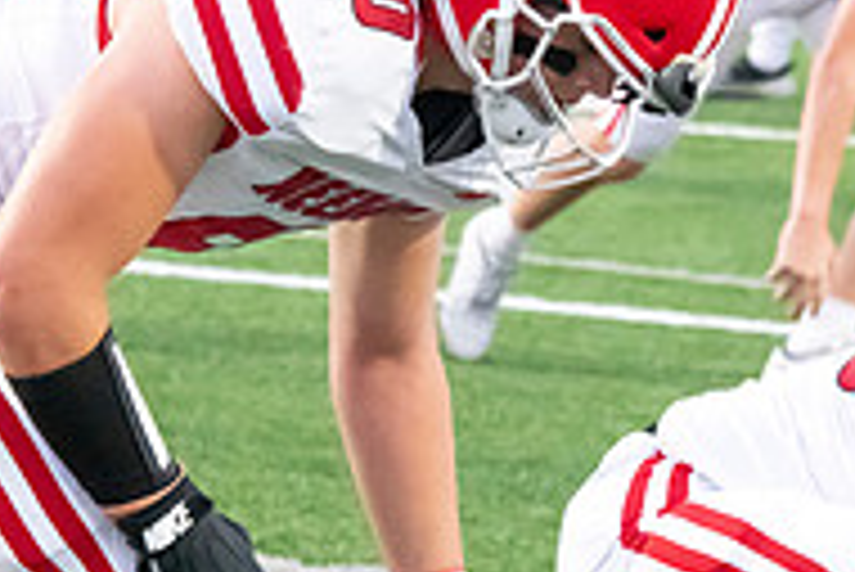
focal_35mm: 381
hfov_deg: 5.4
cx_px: 698
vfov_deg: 3.6
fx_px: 9055
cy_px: 336
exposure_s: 1/400
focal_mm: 125
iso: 10000
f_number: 7.1
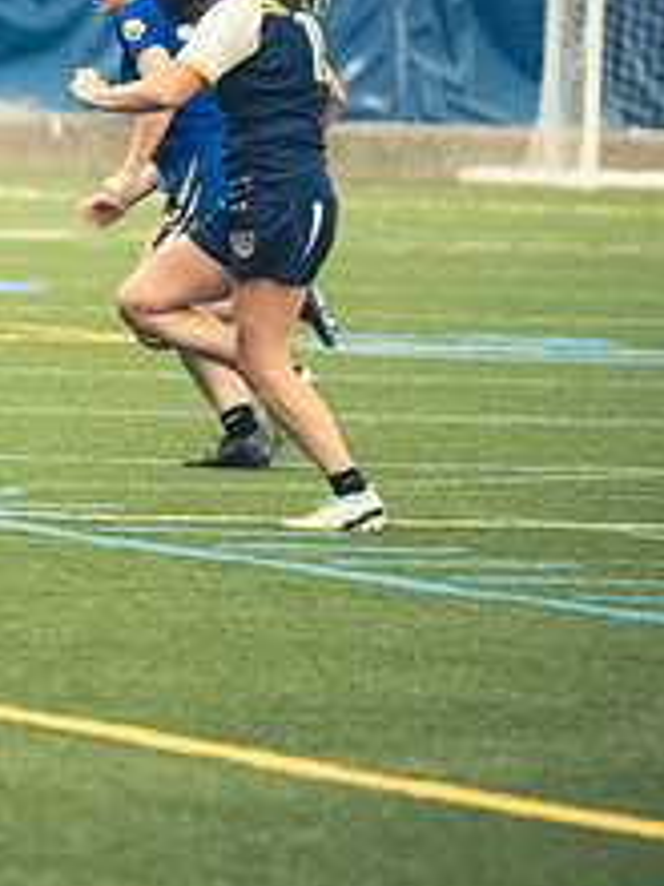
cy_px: 375
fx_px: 17980
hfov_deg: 2.1
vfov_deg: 2.8
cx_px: -414
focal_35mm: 703
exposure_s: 1/500
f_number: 2.8
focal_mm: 185
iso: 12800
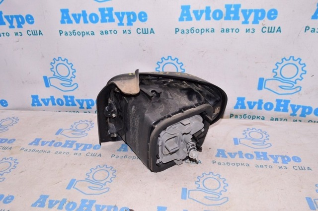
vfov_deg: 43.5
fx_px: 265
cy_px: 106
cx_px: 159
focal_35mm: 30
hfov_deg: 62.0
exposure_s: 1/200
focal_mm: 20
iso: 1600
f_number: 8
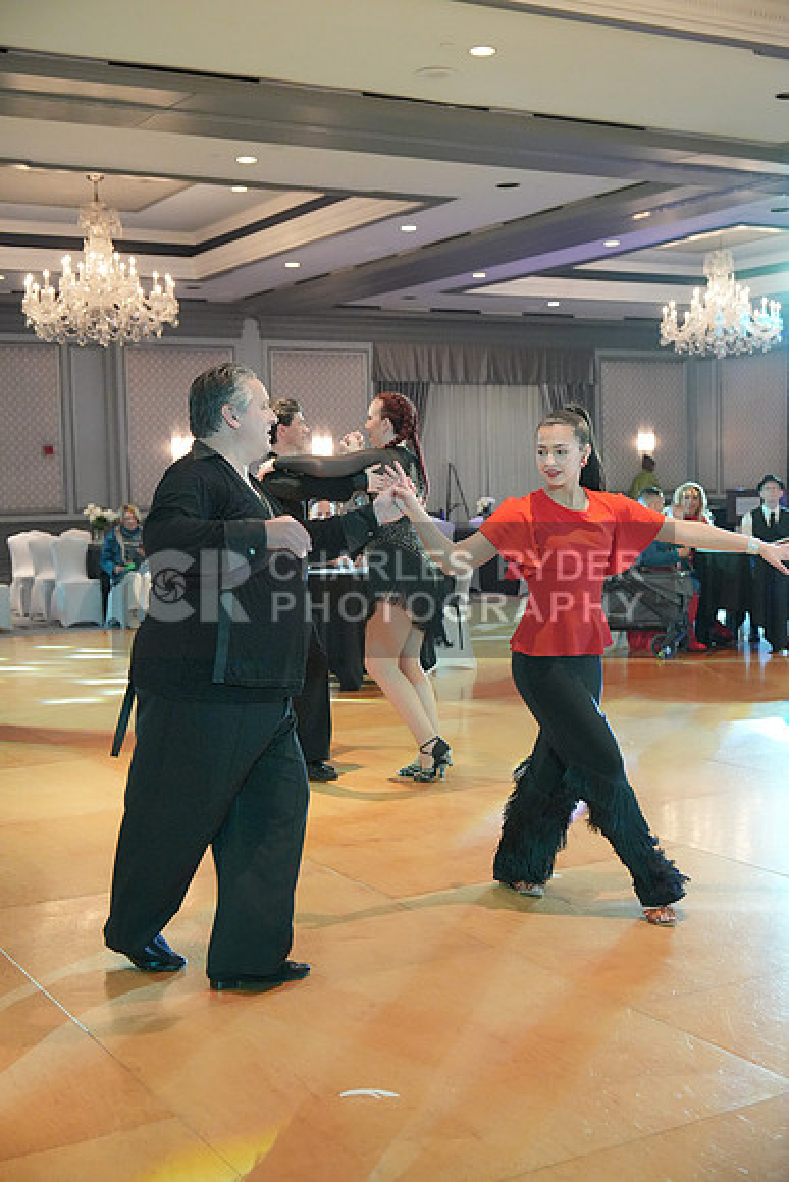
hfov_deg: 29.9
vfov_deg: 43.6
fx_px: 1478
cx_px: 394
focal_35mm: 45
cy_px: 591
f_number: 4
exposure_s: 1/200
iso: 6400
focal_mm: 45
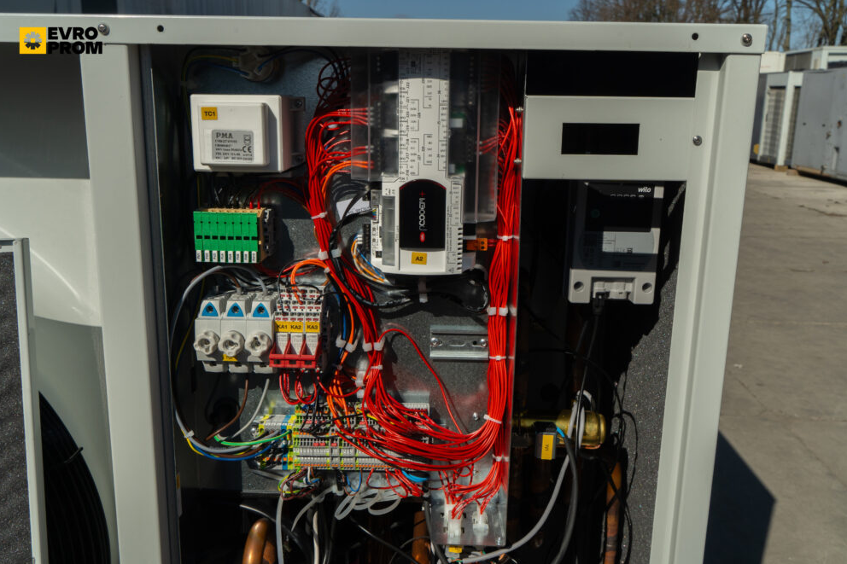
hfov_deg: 58.7
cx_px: 419
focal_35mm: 32
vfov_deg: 41.1
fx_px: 753
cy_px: 284
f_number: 13
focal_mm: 31
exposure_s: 1/250
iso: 250
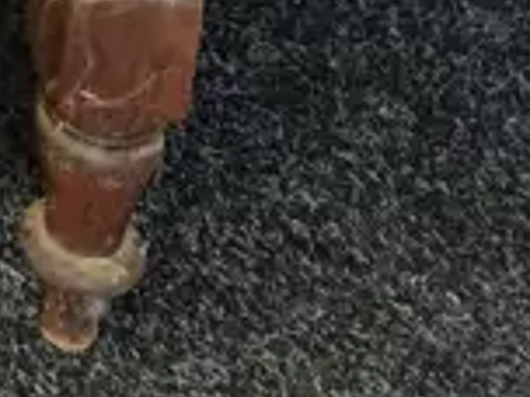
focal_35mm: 196
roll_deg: +0.5
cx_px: -837
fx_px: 3001
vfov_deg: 6.8
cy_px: -843
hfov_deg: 8.9
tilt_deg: -22.6
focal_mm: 4.15
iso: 64
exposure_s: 1/17
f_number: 2.2
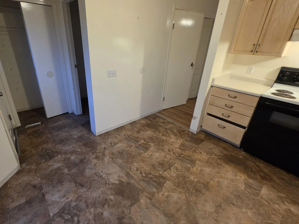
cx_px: 129
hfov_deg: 93.9
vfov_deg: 78.0
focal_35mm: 16
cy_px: 106
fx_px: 138
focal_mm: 2.2
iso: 400
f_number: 1.9
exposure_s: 1/60
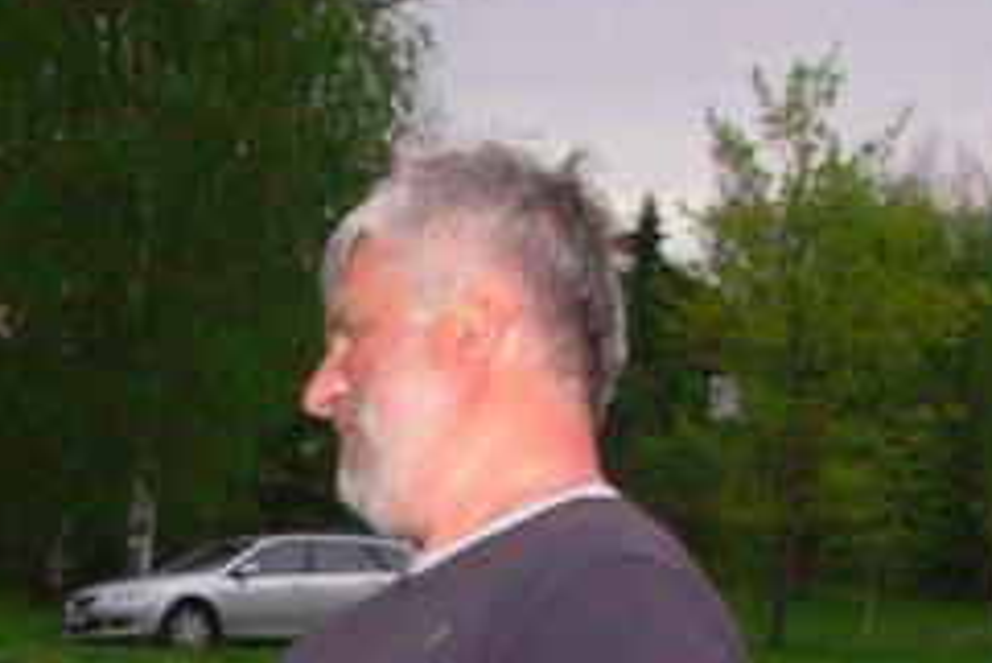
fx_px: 3612
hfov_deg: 15.6
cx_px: 309
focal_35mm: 131
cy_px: 898
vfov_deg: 10.2
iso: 200
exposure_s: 1/128
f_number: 2.9
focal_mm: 6.3
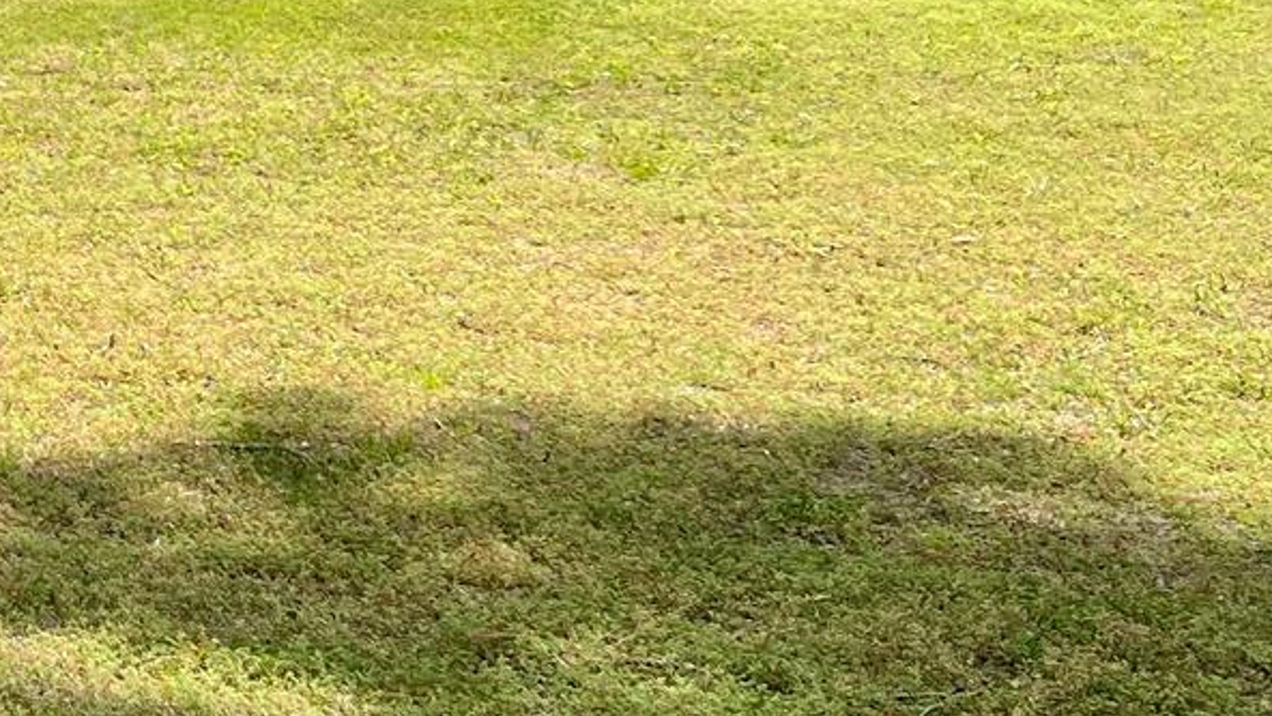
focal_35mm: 98
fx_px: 3305
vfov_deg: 12.1
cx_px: -458
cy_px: -151
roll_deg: -0.7
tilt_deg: -3.3
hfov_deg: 19.7
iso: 50
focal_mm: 5.7
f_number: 1.5
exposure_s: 1/2994
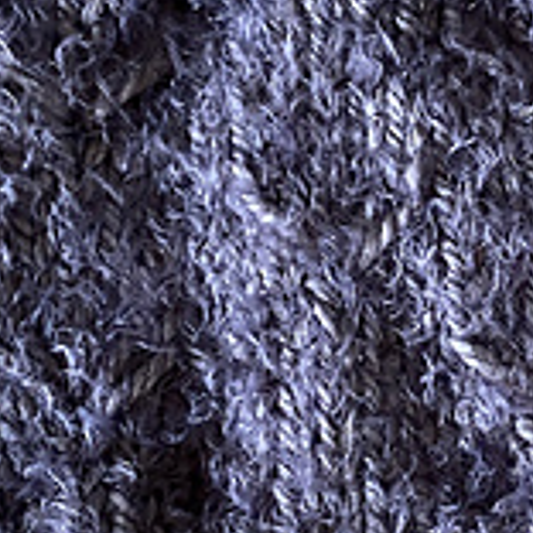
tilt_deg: -82.8
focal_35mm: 94
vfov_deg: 18.5
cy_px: 266
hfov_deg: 18.0
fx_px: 1638
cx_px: 547
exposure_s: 1/30
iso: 640
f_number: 1.8
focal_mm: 4.25
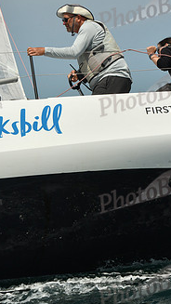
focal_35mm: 182
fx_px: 1467
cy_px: 154
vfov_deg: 11.8
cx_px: 51
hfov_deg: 6.7
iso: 320
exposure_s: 1/1000
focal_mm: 98
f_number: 13
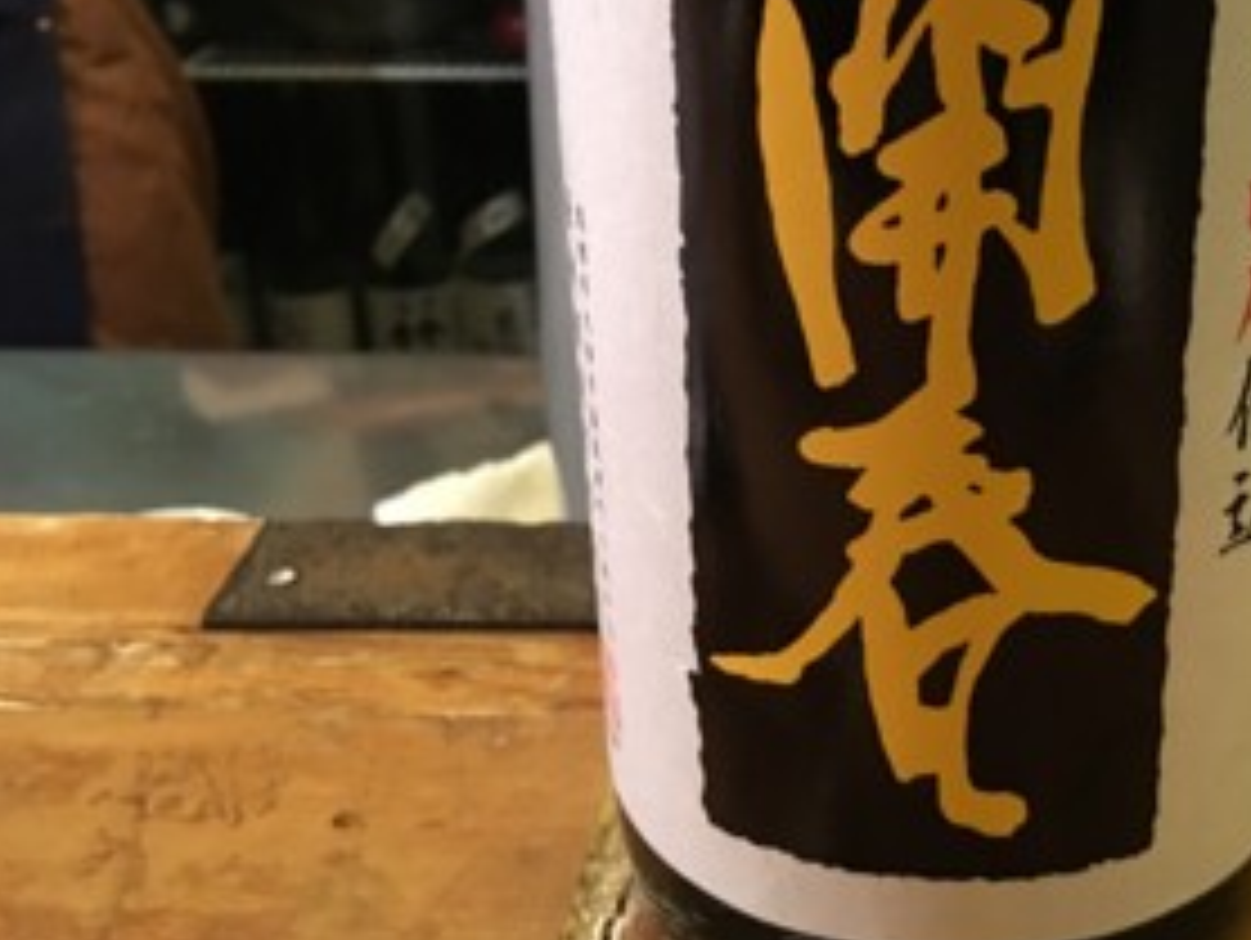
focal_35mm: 47
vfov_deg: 30.6
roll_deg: +0.1
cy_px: 288
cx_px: 914
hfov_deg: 39.5
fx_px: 1700
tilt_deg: -21.1
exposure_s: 1/4
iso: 80
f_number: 2.2
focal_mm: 4.15
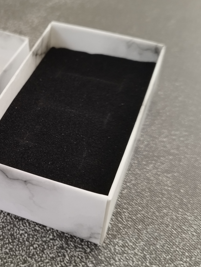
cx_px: 6
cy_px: 124
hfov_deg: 27.2
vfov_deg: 37.5
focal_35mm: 51
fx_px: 395
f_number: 1.89
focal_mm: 5.89
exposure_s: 1/33.3
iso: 380
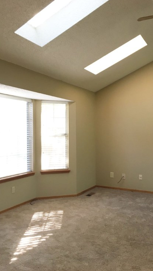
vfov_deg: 59.5
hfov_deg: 35.6
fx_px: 238
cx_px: 88
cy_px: 136
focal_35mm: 33
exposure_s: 1/30
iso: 50
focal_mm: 4.15
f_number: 2.2
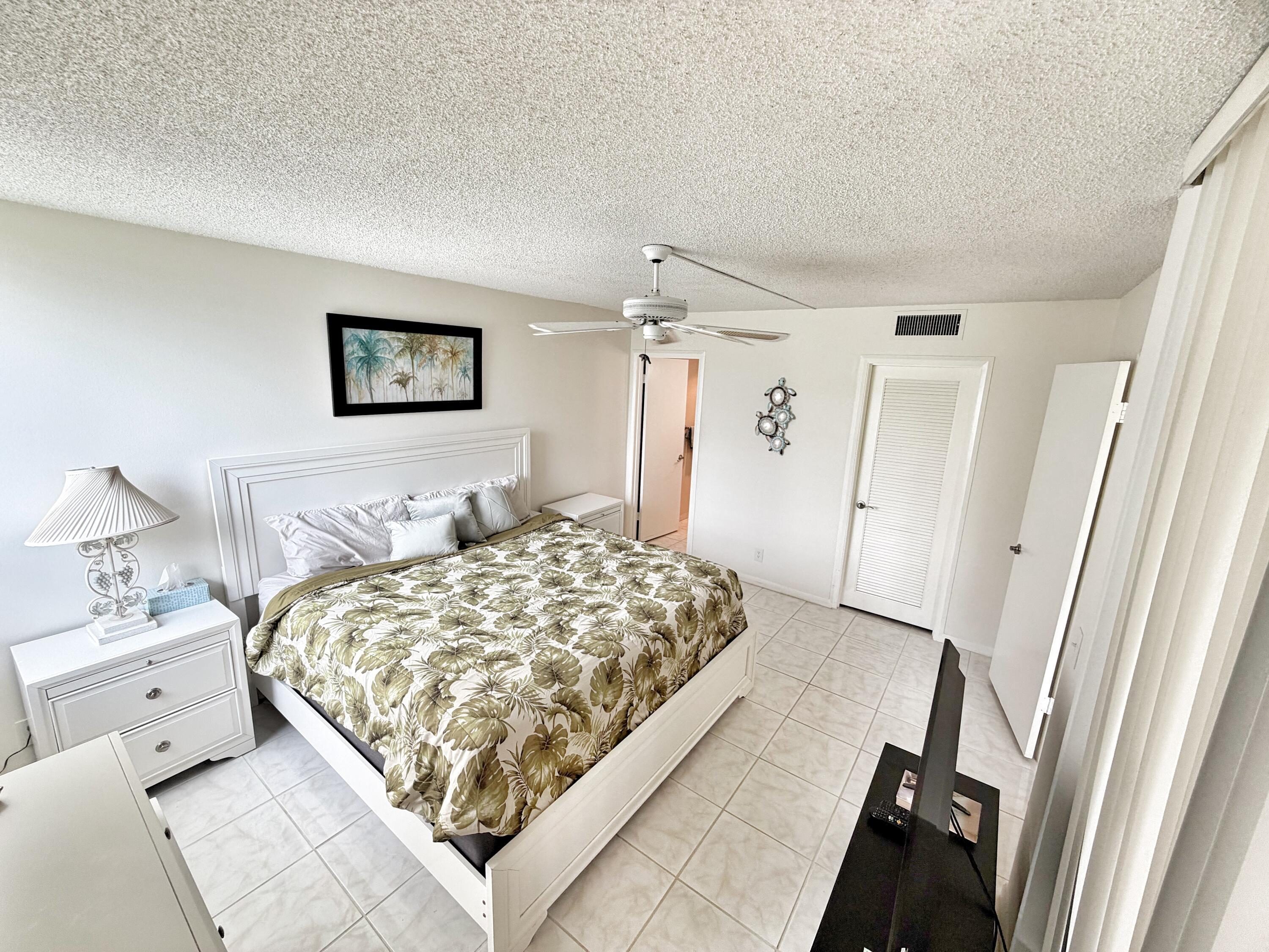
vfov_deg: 85.7
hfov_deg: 102.1
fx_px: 513
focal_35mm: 14
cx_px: 634
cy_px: 476
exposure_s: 1/120
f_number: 2.2
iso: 50
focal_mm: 2.22
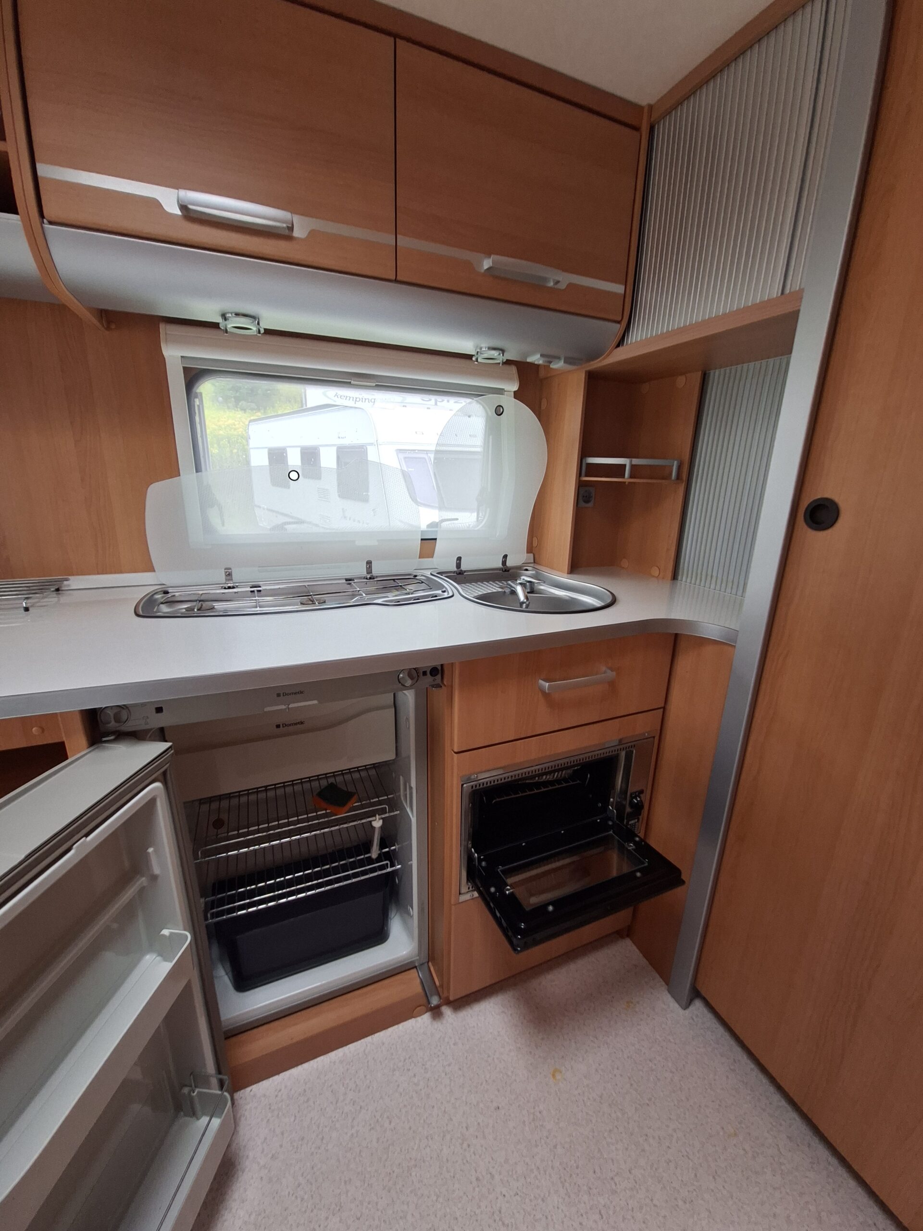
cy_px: 616
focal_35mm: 13
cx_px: 462
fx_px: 462
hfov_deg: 89.9
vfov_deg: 106.2
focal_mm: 1.74
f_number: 2.2
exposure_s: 1/50
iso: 80
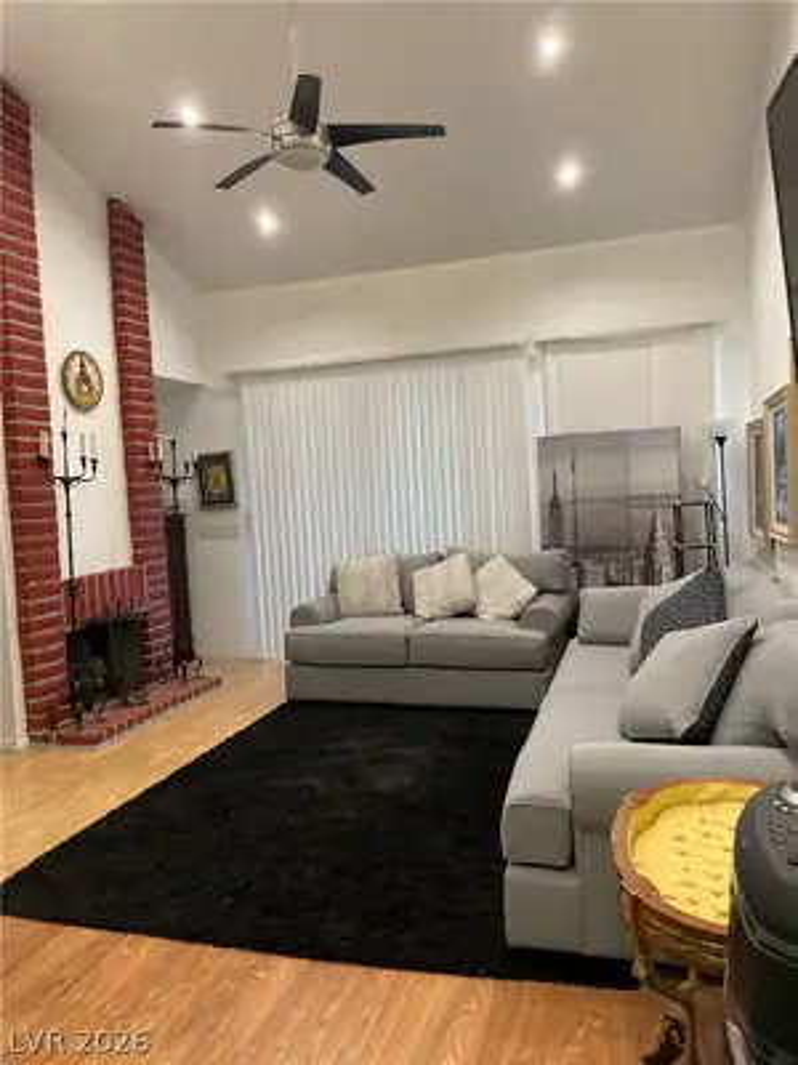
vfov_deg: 67.3
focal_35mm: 26
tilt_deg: -2.0
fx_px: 799
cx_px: 399
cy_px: 532
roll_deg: +3.8
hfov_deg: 53.1
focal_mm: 4.2
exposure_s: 1/60
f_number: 1.6
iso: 320
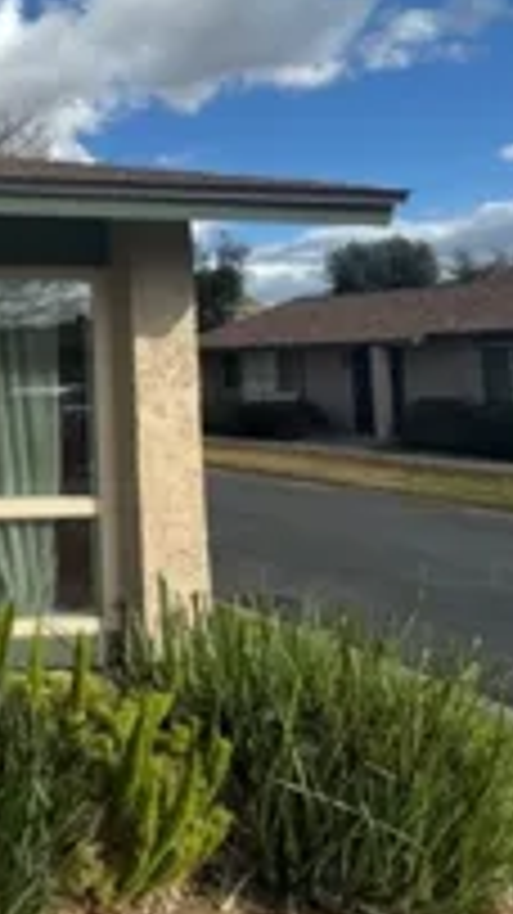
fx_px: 775
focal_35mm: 32
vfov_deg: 59.8
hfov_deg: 24.3
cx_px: -331
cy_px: 315
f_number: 2.2
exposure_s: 1/2028
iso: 50
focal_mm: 2.22
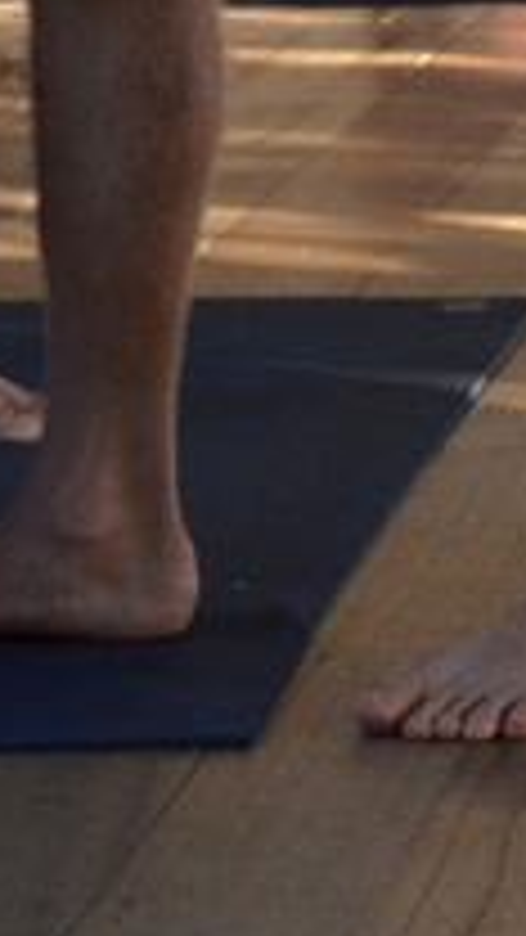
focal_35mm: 309
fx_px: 7662
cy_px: -918
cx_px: 913
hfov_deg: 3.9
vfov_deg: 6.8
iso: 720
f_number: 4.2
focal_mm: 32
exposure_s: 1/60
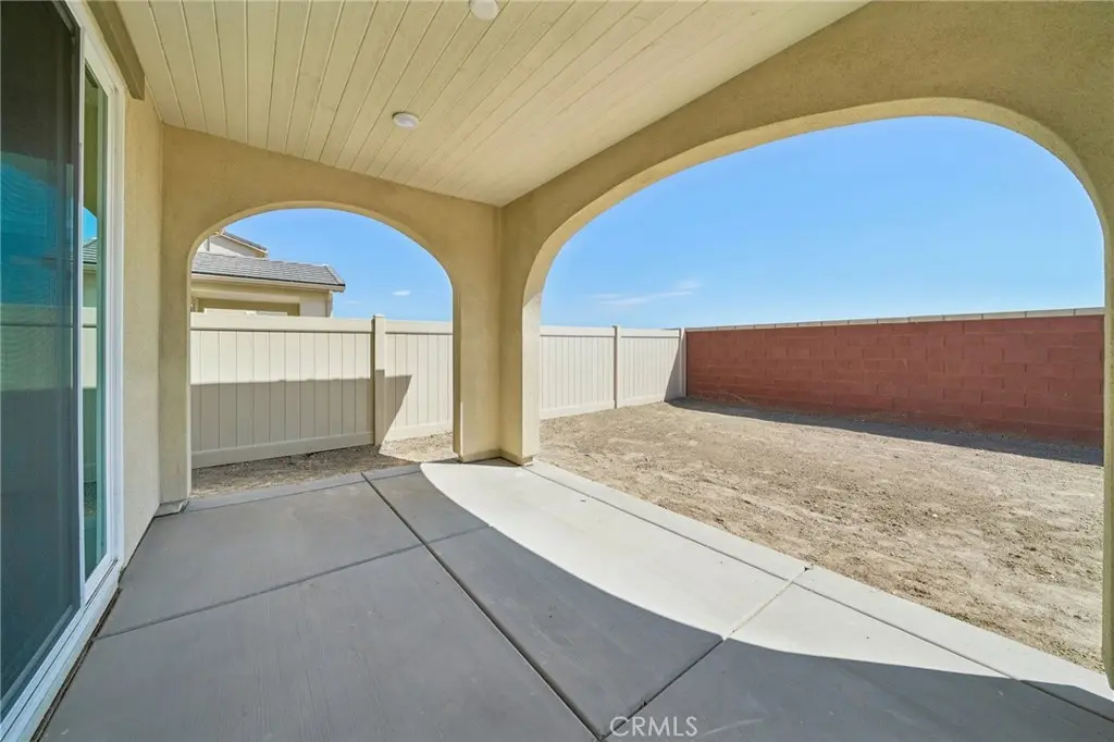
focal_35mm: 12
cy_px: 371
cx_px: 557
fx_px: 371
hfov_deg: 112.6
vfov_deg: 90.0
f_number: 8
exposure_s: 1/400
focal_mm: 12
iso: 100
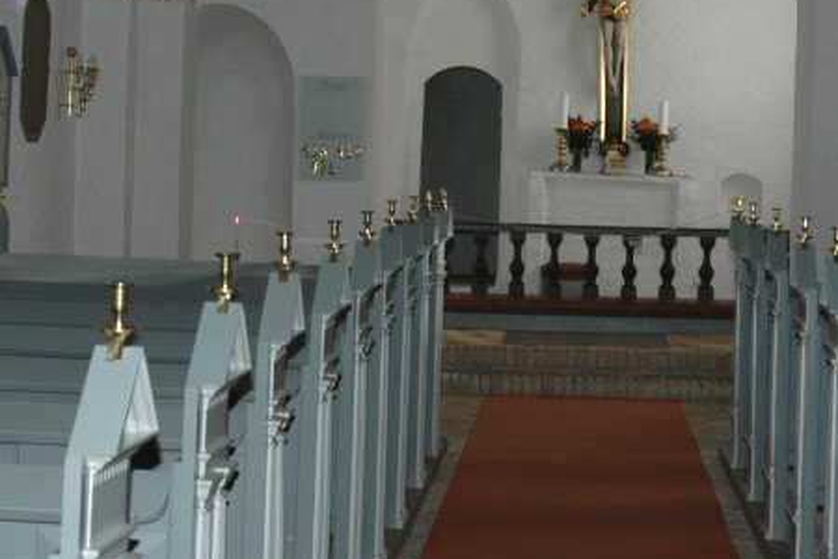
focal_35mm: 84
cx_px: 600
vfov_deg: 16.0
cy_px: 39
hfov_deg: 24.0
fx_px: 1955
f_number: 7.1
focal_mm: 28
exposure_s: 1/200
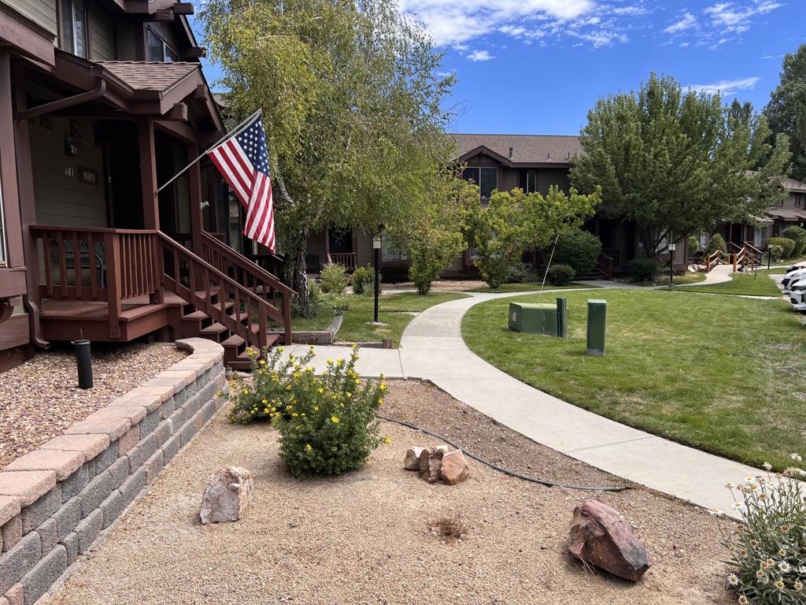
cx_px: 403
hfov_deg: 67.3
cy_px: 302
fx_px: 605
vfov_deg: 53.1
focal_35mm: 26
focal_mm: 5.7
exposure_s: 1/2252
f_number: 1.5
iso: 50
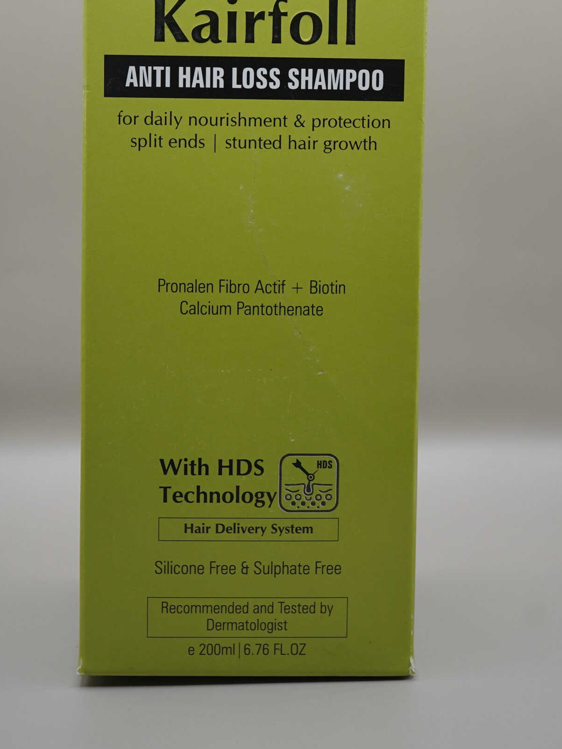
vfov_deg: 34.1
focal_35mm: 55
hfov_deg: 26.6
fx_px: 1191
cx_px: 286
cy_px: 175
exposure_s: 1/80
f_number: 6.3
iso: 200
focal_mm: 24
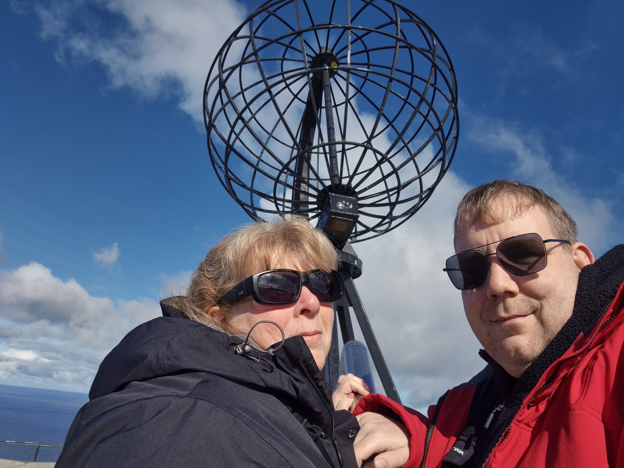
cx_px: 312
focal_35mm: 25
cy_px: 234
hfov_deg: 69.4
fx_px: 451
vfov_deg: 54.9
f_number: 2.2
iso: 25
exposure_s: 1/1688
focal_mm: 3.3
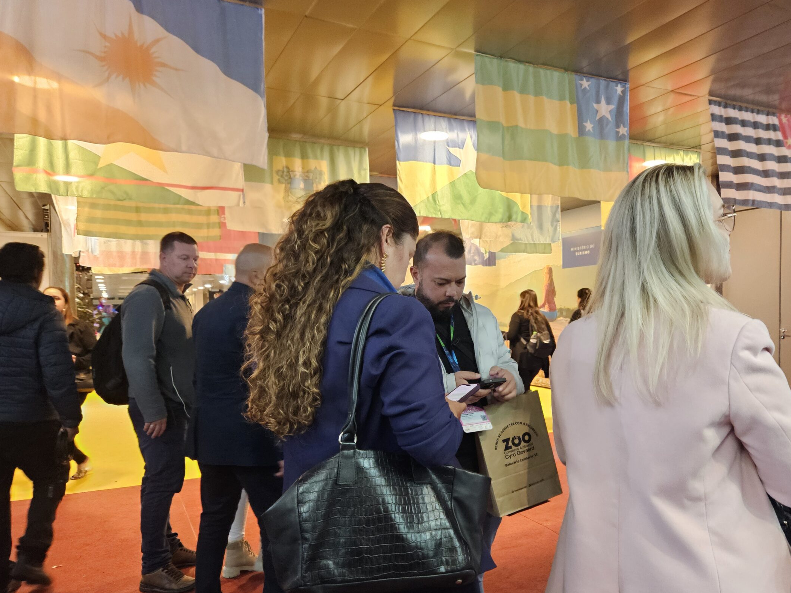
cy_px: 336
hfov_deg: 63.0
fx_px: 640
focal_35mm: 28
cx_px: 468
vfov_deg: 49.6
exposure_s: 1/40
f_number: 1.8
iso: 640
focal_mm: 5.4
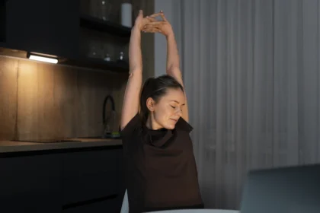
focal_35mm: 35
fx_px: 311
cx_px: 160
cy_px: 106
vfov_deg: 37.9
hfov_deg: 54.4
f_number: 1.8
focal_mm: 35
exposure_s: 1/200
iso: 800
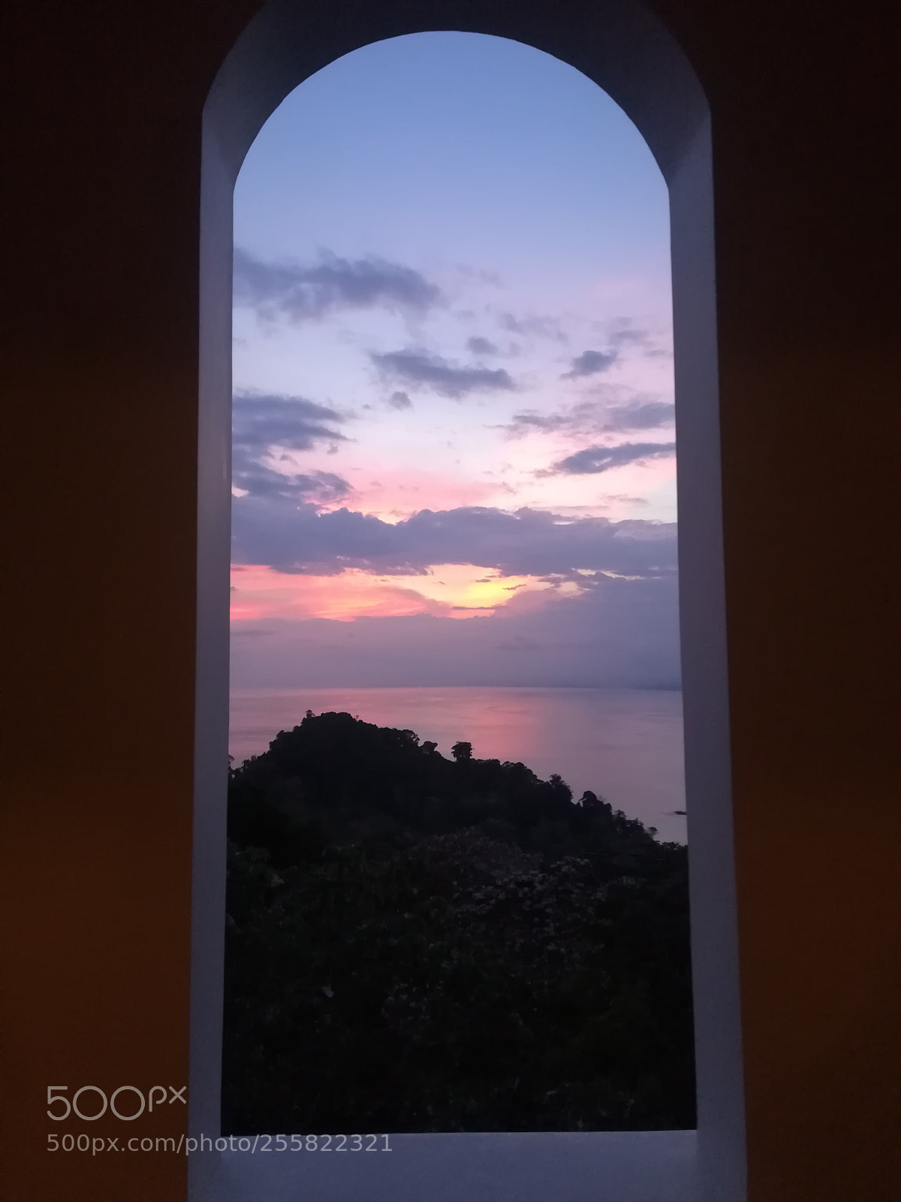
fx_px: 902
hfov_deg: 53.1
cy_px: 601
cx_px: 450
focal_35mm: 26
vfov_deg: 67.3
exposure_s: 1/25
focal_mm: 3.83
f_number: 2.2
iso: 400
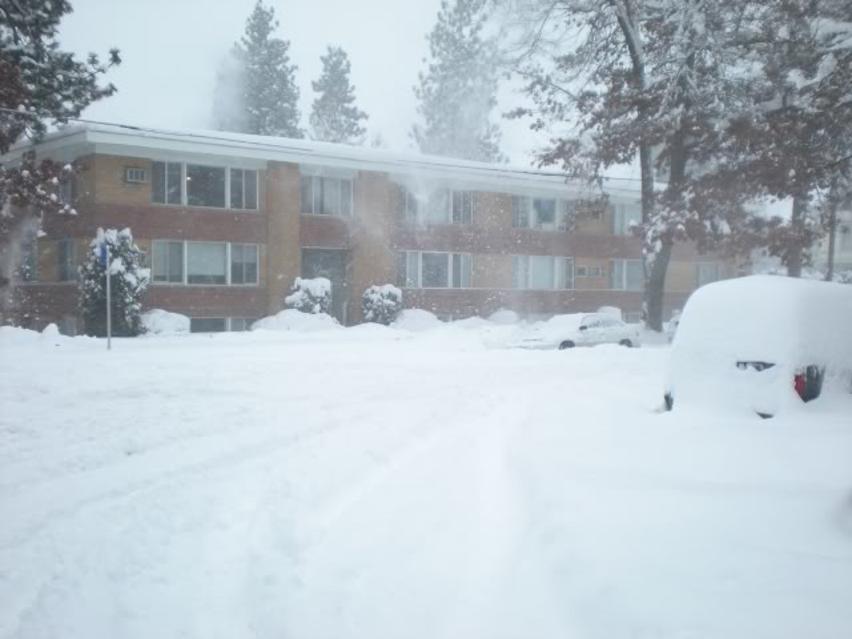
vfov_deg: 32.9
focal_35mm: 44
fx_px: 1083
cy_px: 320
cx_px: 426
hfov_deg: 42.9
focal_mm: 7.4
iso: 64
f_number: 3.5
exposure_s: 1/246
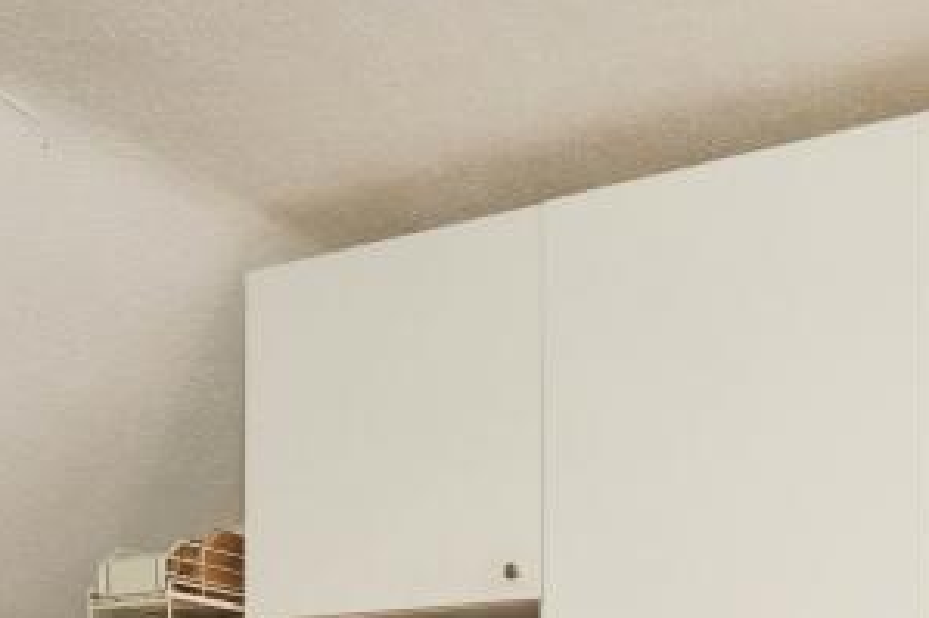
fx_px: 1238
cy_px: 849
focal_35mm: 48
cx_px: 687
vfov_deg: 23.9
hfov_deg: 40.1
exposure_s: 1/25
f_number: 7.1
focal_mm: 14
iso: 400
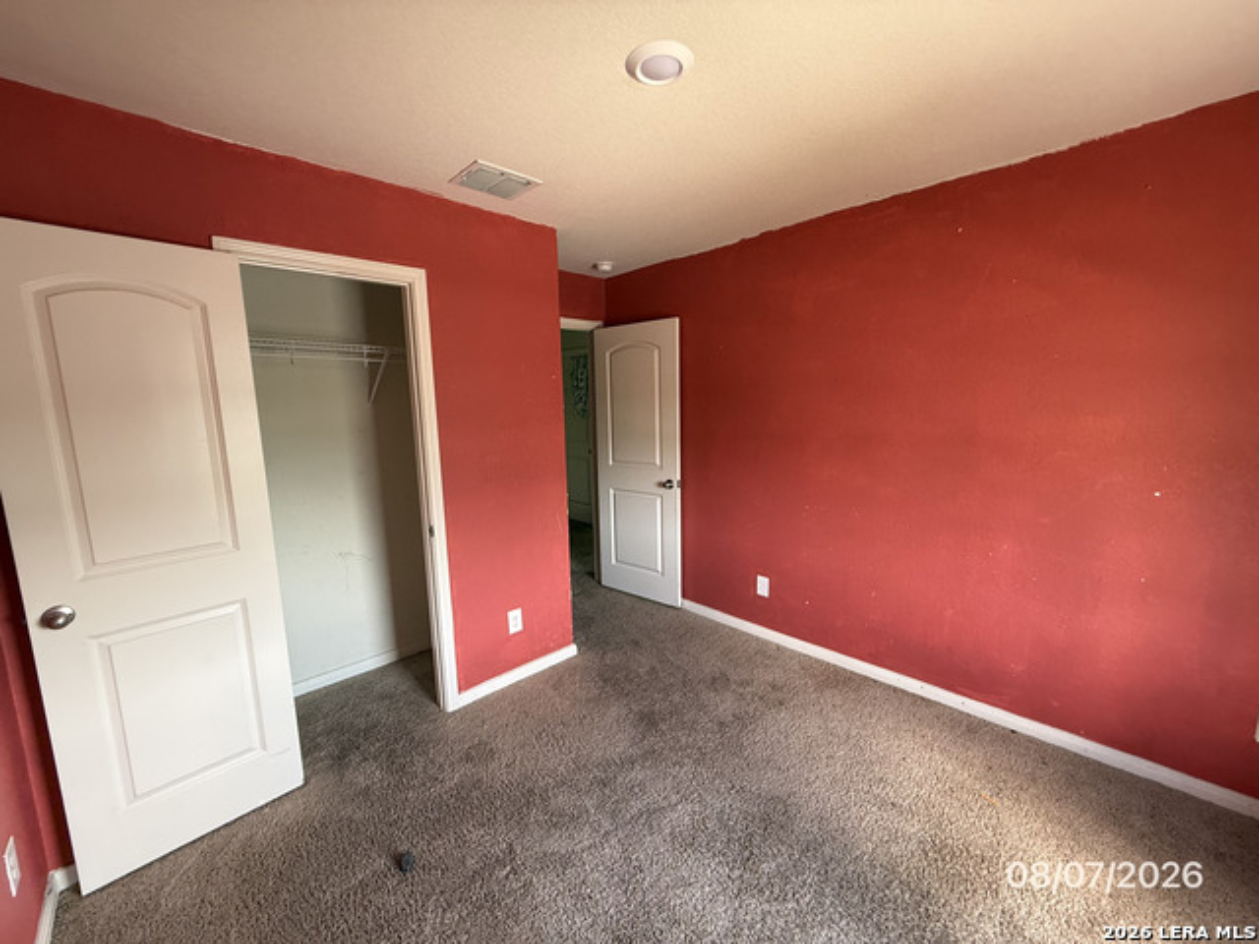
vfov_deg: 85.7
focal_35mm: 14
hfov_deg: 102.1
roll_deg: +1.5
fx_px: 509
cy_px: 472
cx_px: 630
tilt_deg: -8.0
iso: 250
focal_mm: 2.22
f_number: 2.2
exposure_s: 1/99
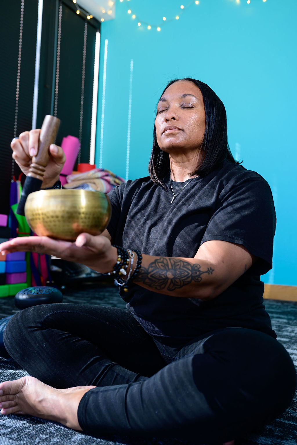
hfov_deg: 37.9
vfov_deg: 54.4
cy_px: 222
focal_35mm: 35
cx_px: 148
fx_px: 433
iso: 720
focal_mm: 35
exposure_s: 1/30
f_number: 4
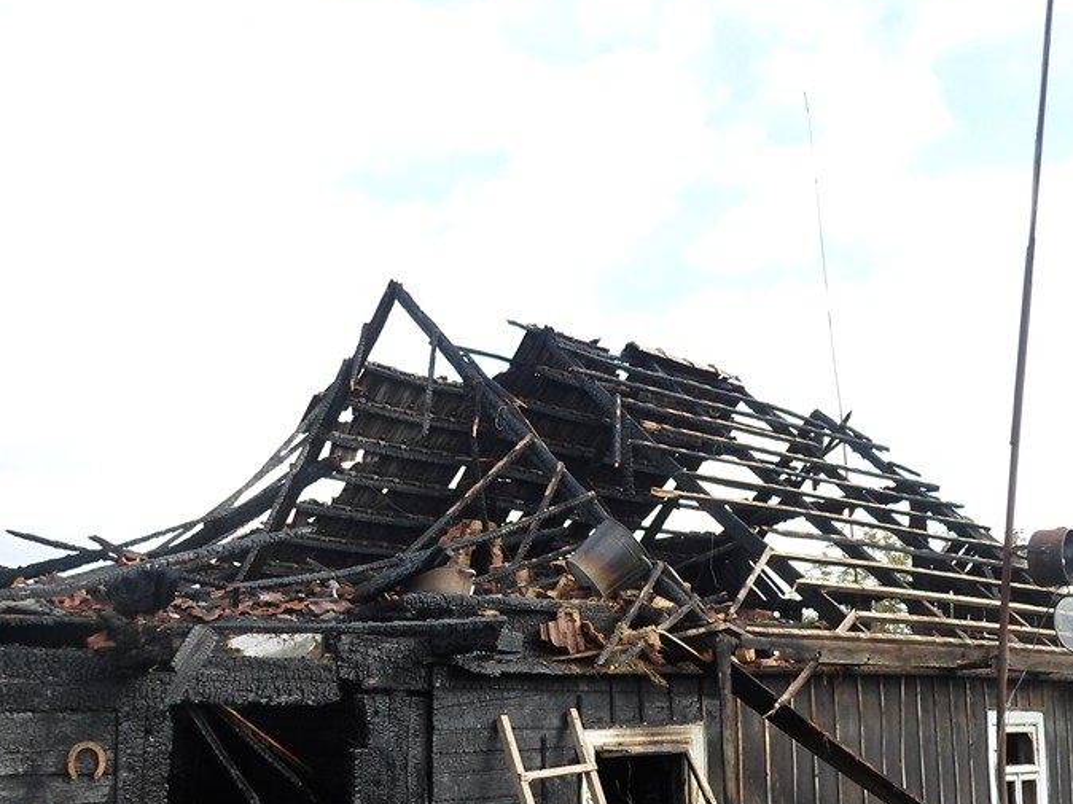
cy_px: 589
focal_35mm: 38
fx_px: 1177
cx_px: 599
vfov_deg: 36.9
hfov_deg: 48.9
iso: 80
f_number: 2.5
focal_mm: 4.5
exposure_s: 1/500
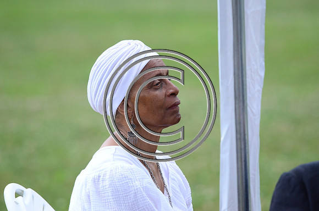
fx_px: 2652
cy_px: 106
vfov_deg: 4.6
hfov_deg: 6.9
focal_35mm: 300
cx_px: 160
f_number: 2.8
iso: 800
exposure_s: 1/800
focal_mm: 200
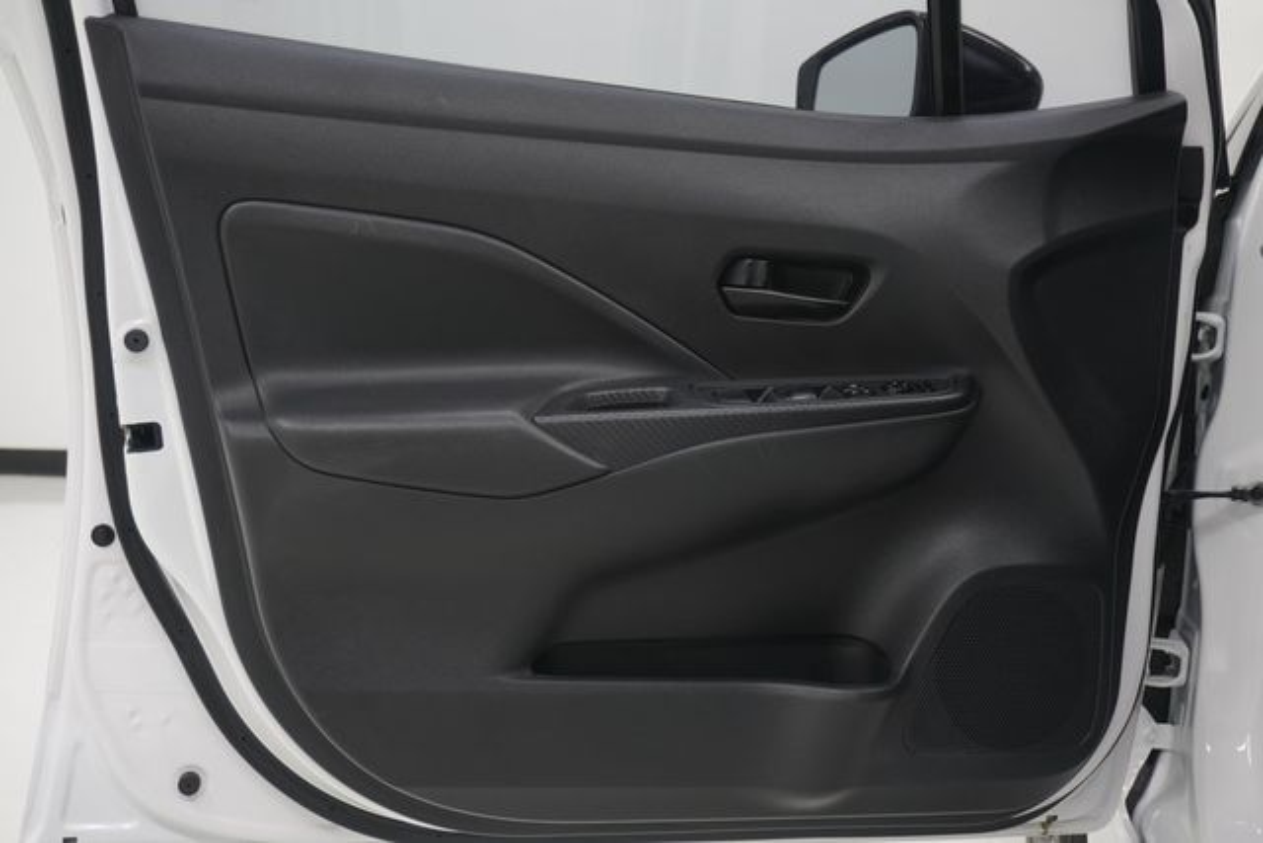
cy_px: 422
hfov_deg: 48.4
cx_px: 632
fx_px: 1404
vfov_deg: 33.4
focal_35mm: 40
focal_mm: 27
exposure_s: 1/60
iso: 200
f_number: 4.5
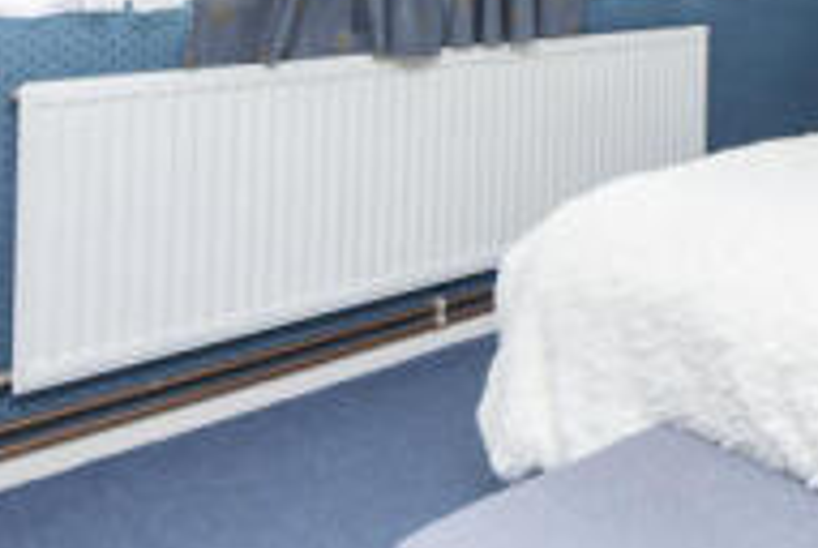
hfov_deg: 33.3
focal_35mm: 41
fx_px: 933
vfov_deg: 28.8
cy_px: -92
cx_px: 1088
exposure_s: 1/20
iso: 125
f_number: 16
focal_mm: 12
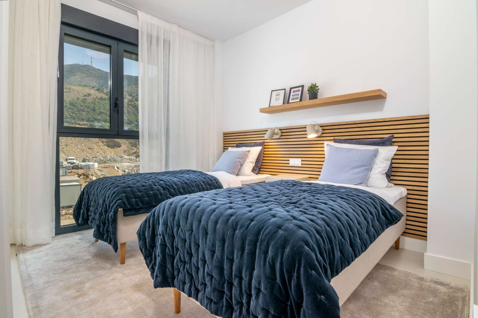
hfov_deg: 95.0
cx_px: 239
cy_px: 159
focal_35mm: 16
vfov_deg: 72.1
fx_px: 219
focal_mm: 11
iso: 320
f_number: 13
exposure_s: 1/200
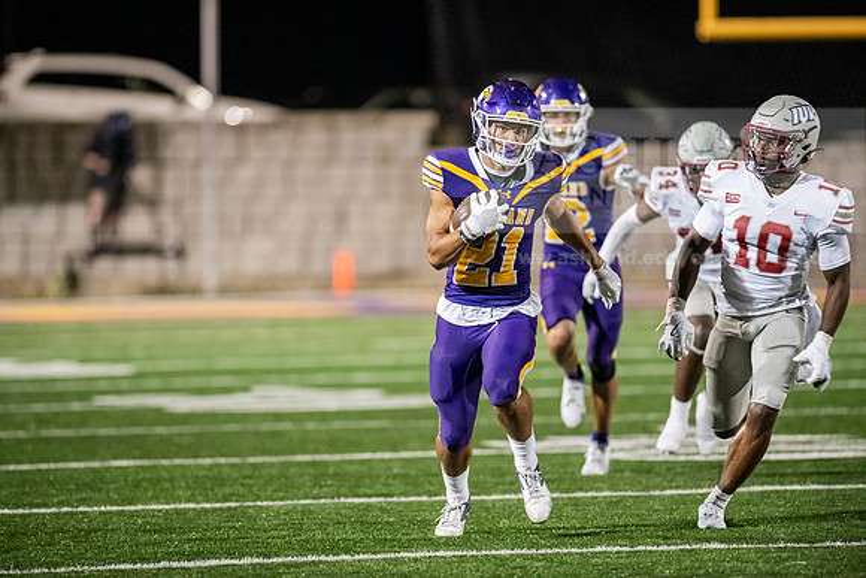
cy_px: 289
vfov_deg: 4.6
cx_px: 433
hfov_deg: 6.9
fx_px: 7218
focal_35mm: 300
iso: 6400
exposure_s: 1/800
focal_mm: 300
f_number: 2.8
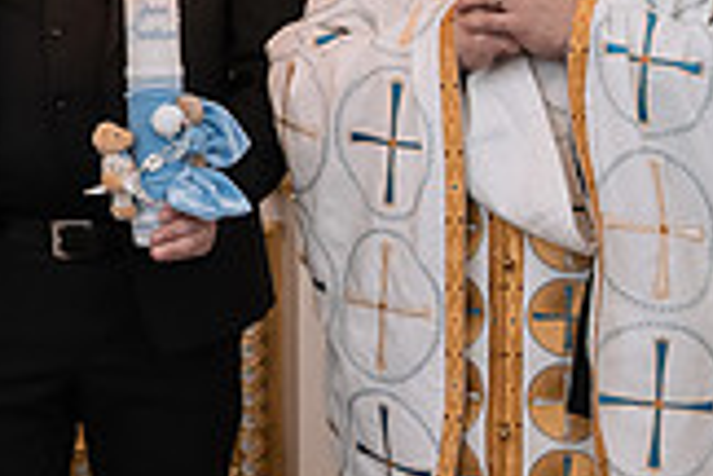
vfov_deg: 10.9
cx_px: -310
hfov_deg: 15.4
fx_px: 2456
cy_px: -71
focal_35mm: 124
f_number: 2.8
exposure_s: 1/125
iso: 800
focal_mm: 32
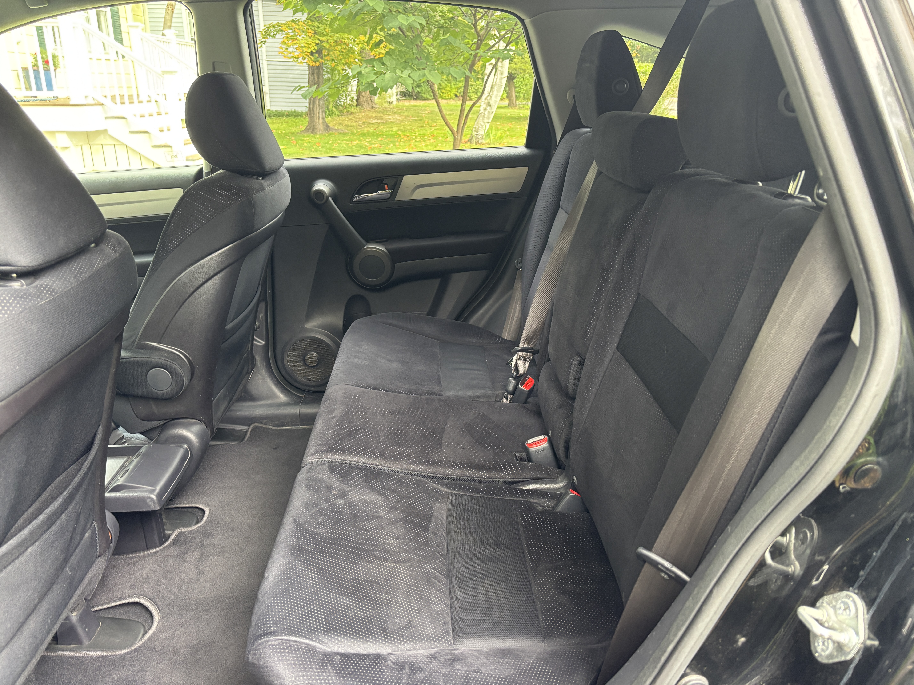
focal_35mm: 26
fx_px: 687
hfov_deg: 67.3
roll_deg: -1.3
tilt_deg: -20.1
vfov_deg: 53.1
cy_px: 342
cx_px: 457
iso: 250
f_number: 1.6
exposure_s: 1/60
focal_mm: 5.96
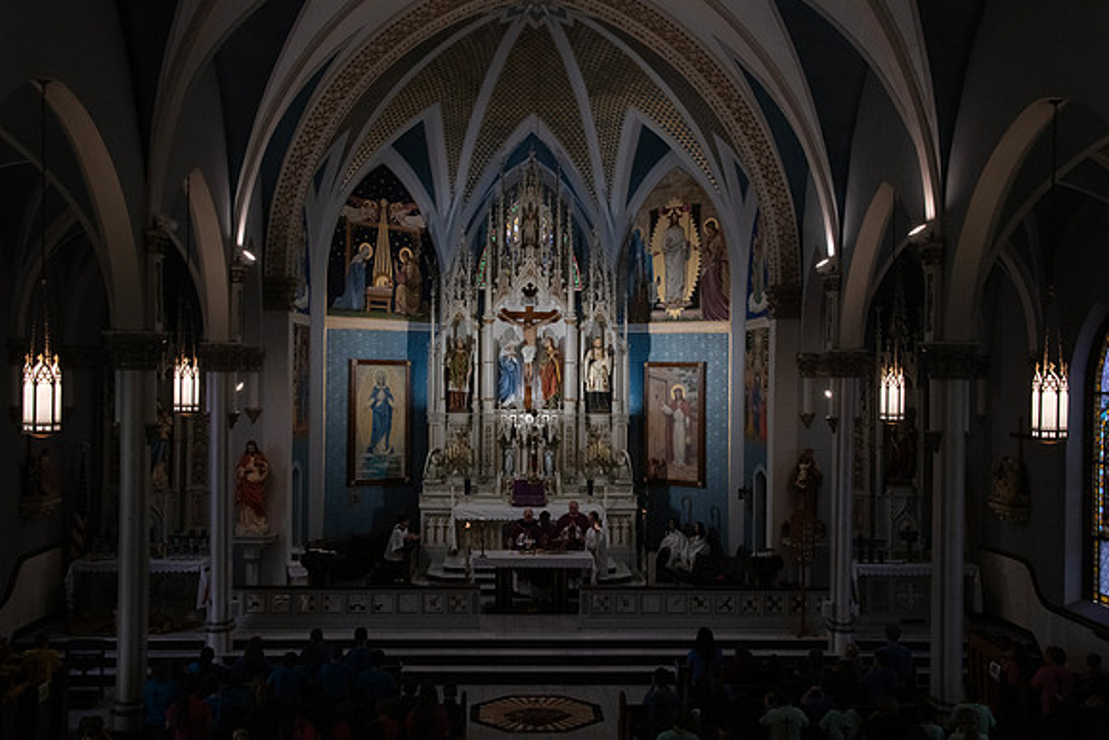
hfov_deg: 50.7
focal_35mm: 38
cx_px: 554
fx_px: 1171
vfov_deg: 35.1
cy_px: 370
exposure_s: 1/100
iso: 4000
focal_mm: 38
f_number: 16
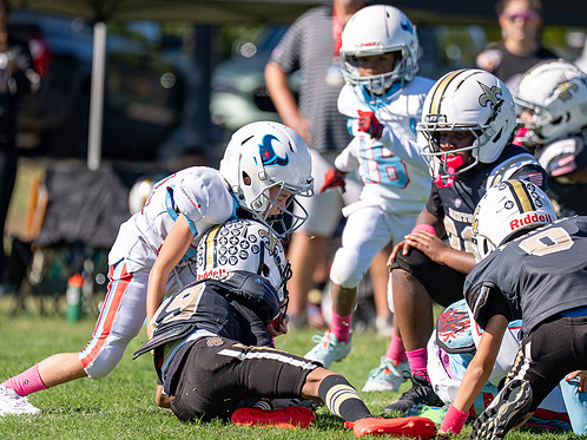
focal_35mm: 463
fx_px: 7848
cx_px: 289
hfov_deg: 4.3
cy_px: 233
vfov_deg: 3.2
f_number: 2.8
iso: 100
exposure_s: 1/2000
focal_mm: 200
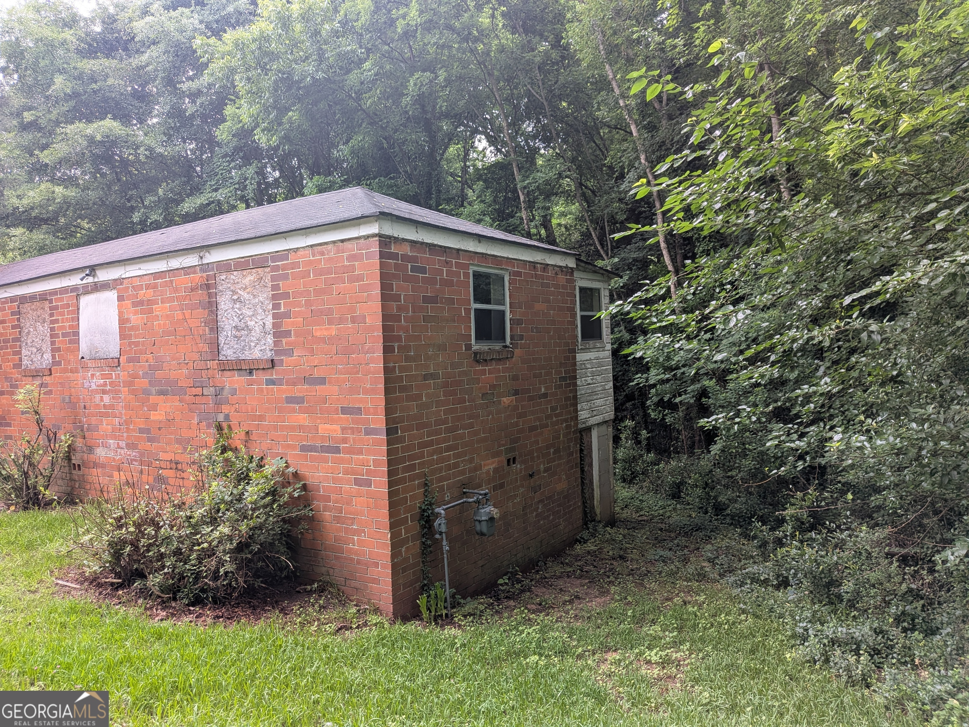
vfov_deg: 56.8
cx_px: 484
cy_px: 364
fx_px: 672
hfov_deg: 71.6
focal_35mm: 24
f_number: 1.7
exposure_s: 1/120
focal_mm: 4.53
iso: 49
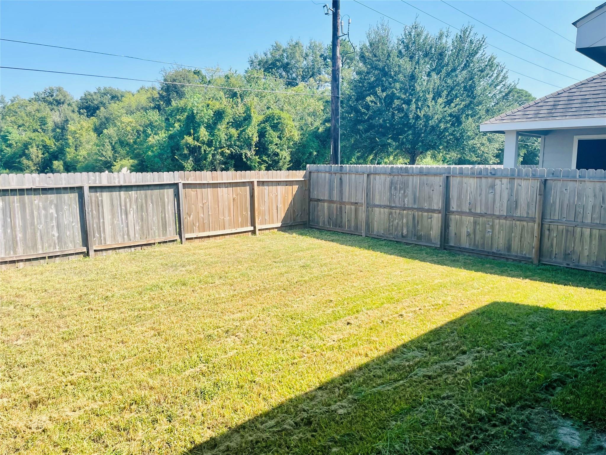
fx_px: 455
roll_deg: +0.4
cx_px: 303
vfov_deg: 53.1
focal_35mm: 26
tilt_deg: -7.5
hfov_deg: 67.3
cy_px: 228
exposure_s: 1/1770
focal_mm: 4.2
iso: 32
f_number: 1.6
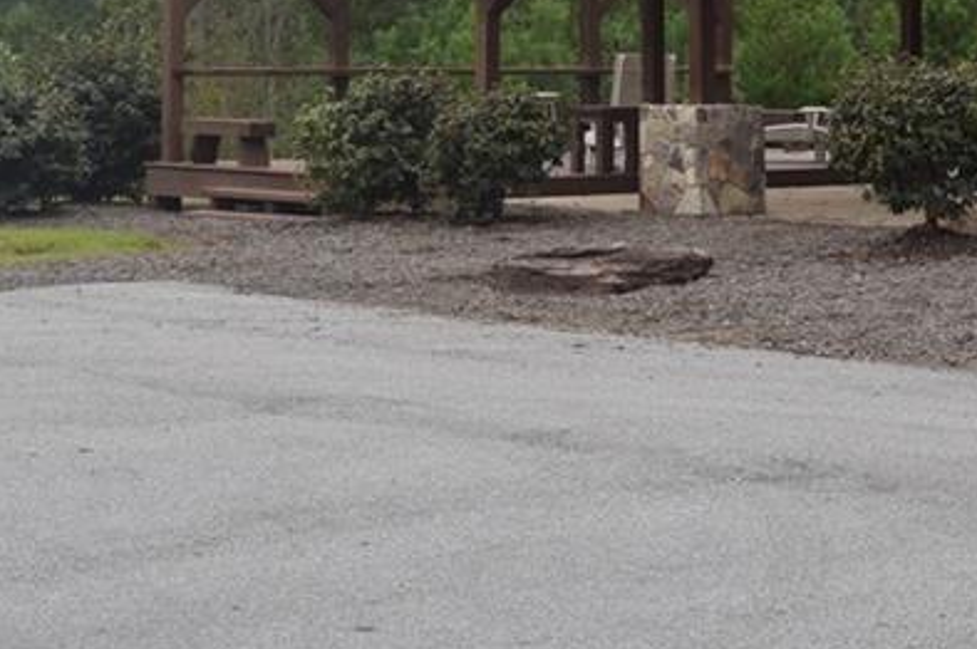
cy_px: -45
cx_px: 1066
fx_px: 3173
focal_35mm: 117
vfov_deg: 11.5
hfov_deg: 17.0
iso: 100
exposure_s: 1/200
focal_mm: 30
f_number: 9
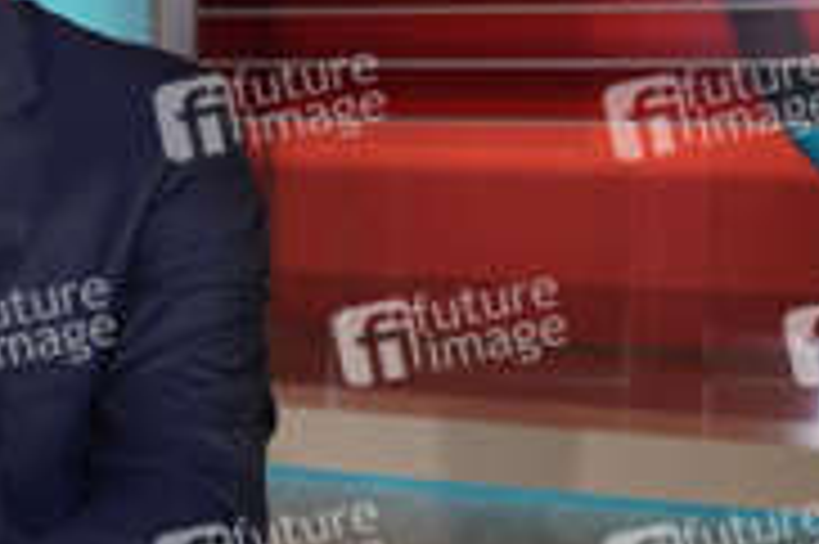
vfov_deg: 16.6
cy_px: 220
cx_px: -119
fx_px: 1864
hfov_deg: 23.1
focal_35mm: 82
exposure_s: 1/125
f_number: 5.6
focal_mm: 33
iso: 1600
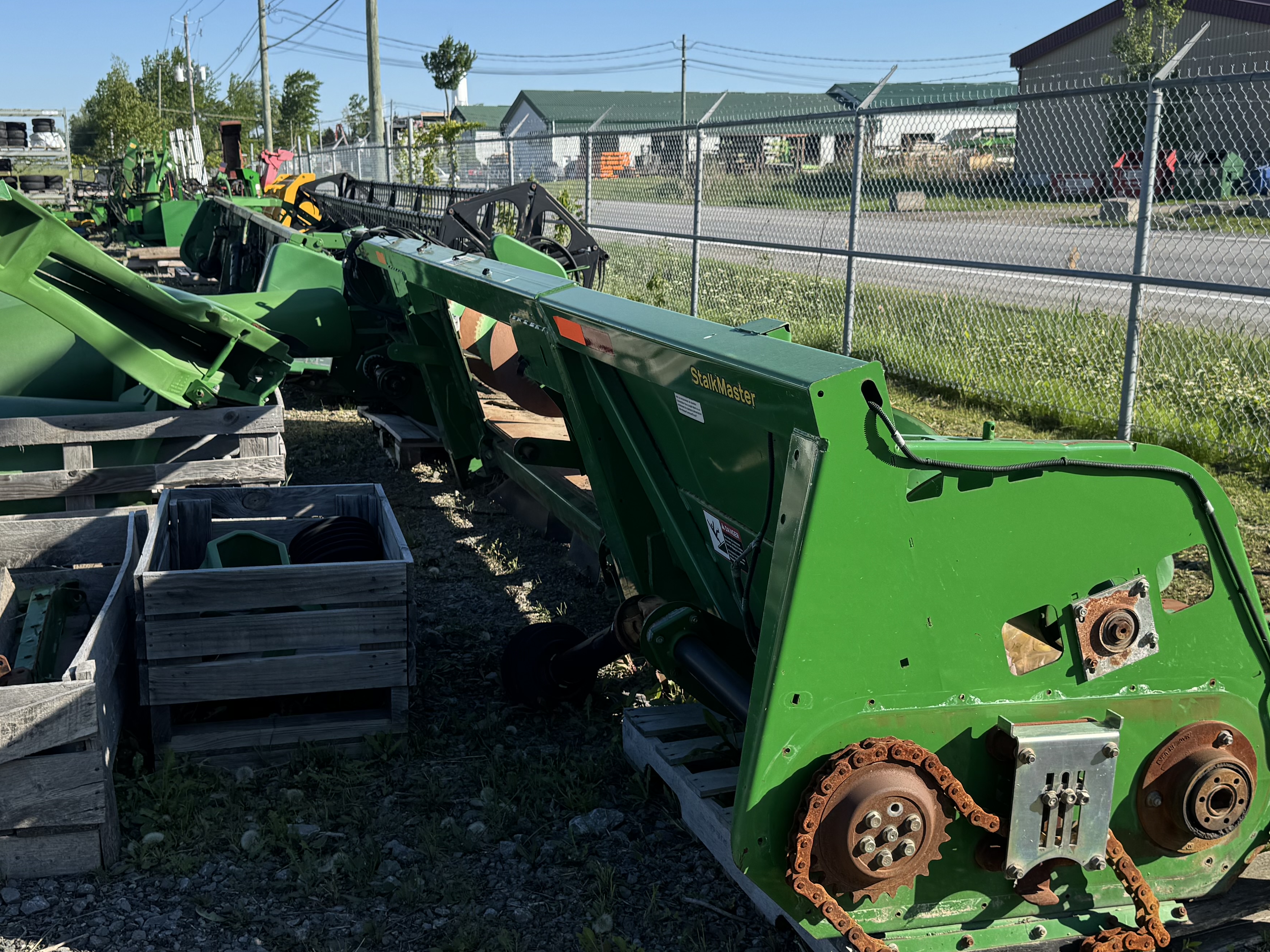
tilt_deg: -11.1
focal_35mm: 39
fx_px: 1431
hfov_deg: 47.9
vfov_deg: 36.8
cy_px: 522
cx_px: 659
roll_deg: +2.6
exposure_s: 1/2604
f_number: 1.78
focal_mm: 6.76
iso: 80
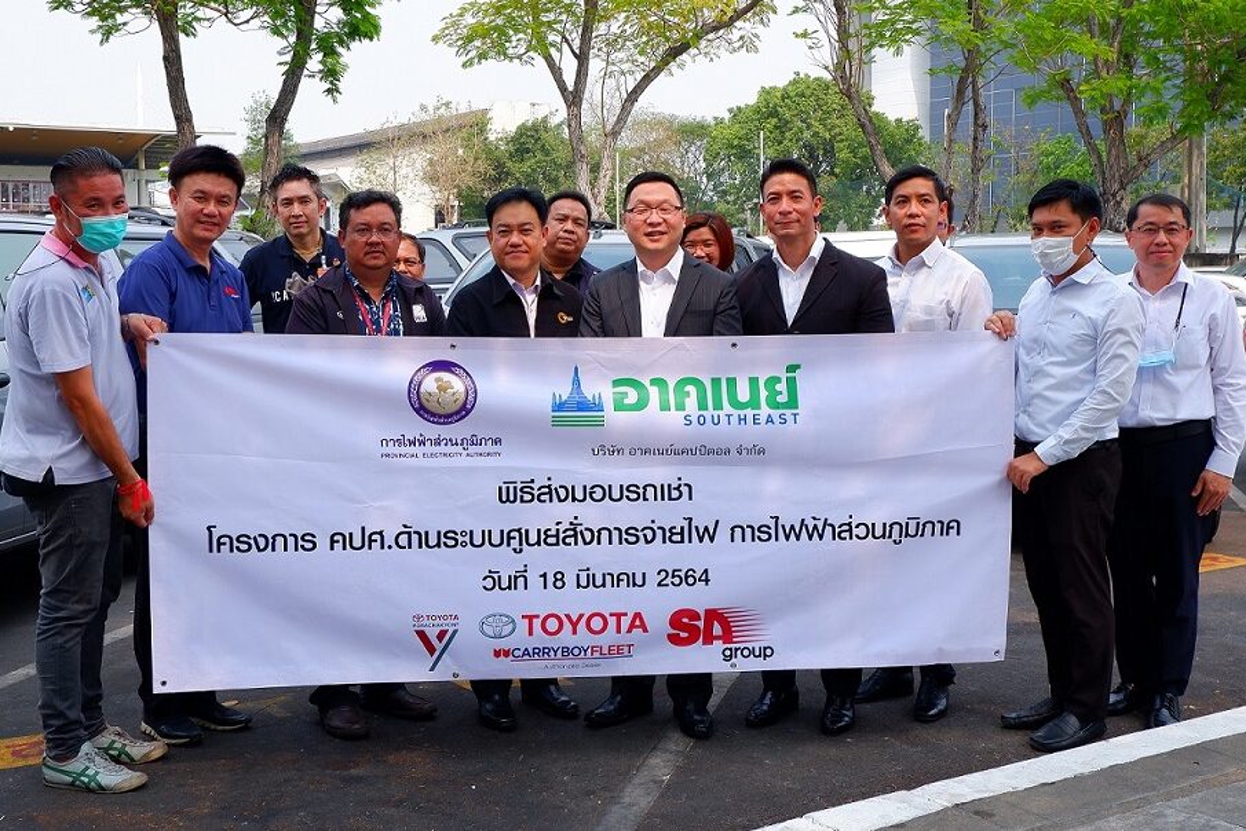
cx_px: 623
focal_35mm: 33
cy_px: 416
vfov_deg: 40.0
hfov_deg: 57.2
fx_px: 1142
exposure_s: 1/180
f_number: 9
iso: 200
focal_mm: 22.1
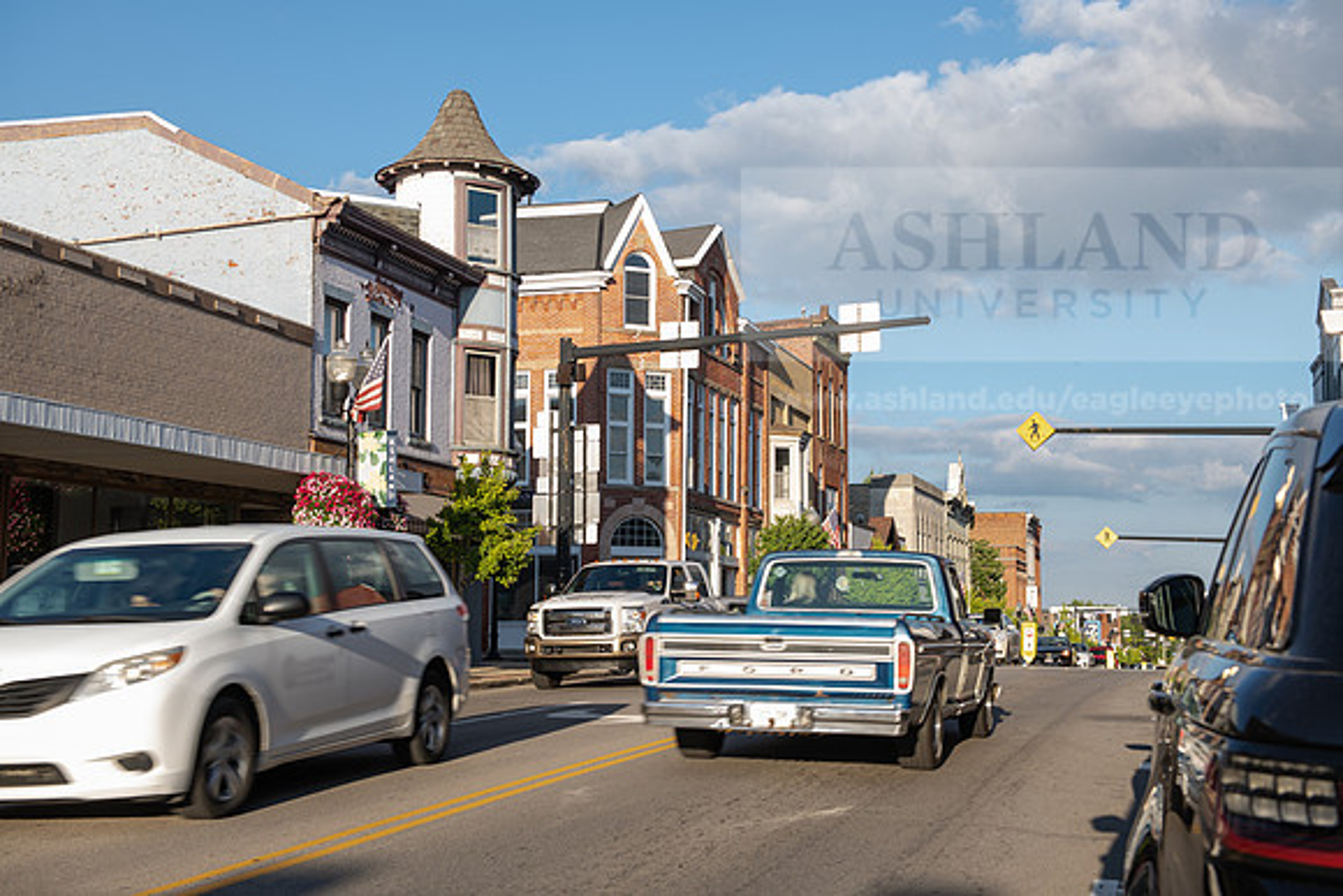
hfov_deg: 41.1
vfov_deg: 28.1
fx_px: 1791
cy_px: 448
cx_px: 672
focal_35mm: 48
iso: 31
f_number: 6.3
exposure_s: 1/60
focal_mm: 48
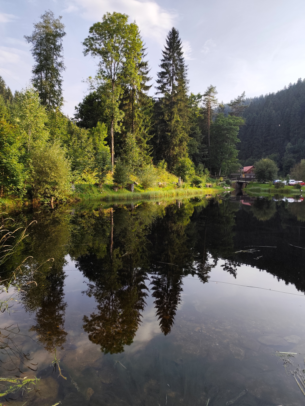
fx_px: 270
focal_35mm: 23
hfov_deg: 58.9
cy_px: 203
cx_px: 152
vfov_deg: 73.9
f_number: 1.65
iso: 50
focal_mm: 6.14
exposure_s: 1/552
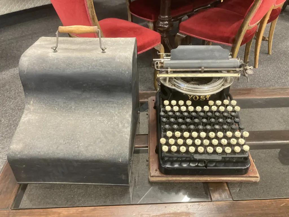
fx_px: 234
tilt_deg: -37.8
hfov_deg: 63.4
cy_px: 108
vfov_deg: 49.7
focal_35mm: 28
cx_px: 144
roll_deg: +1.0
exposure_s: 1/50
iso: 250
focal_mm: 3.99
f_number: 1.8
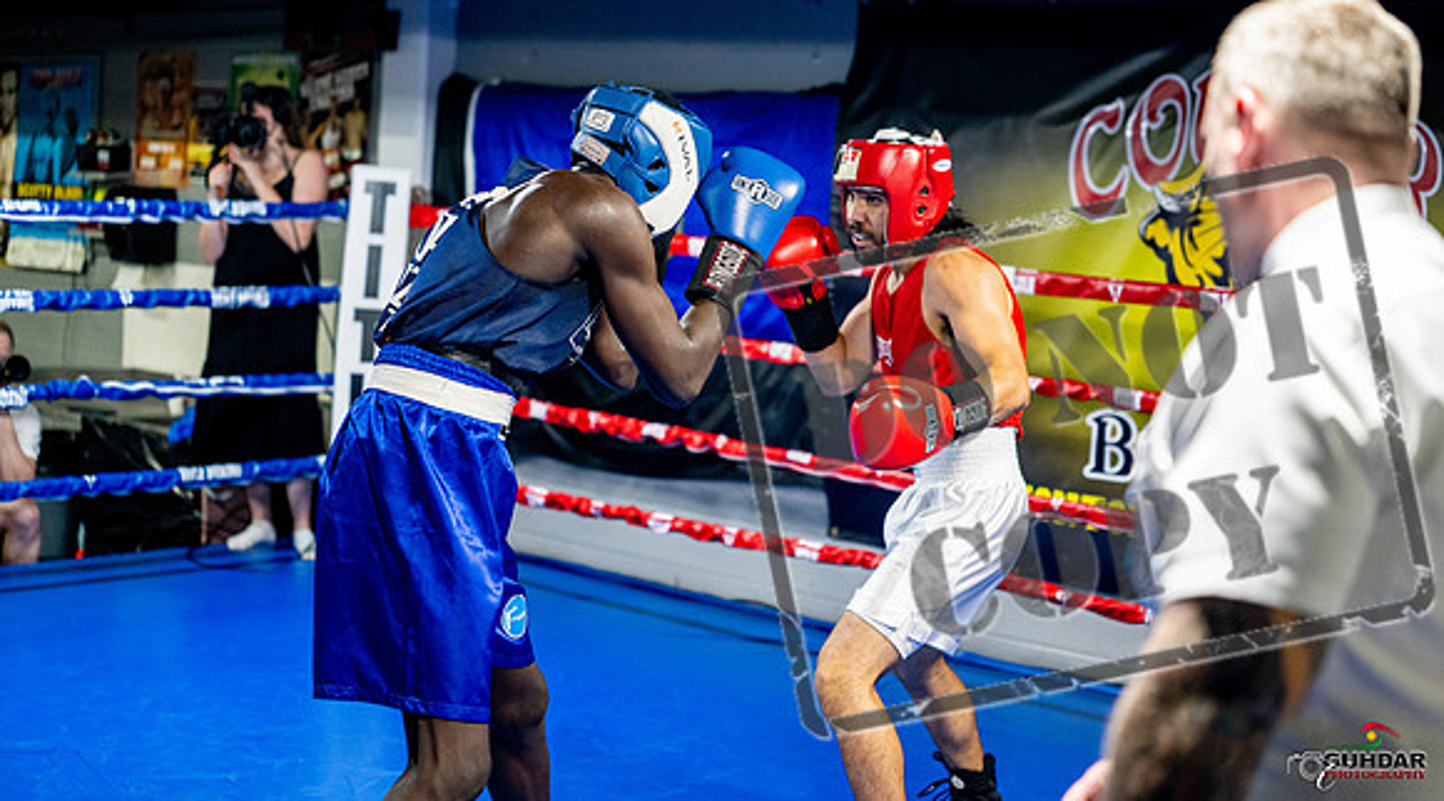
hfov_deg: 37.4
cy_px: 343
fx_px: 2135
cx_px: 765
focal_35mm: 56
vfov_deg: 21.3
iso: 4000
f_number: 2
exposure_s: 1/1000
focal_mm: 50
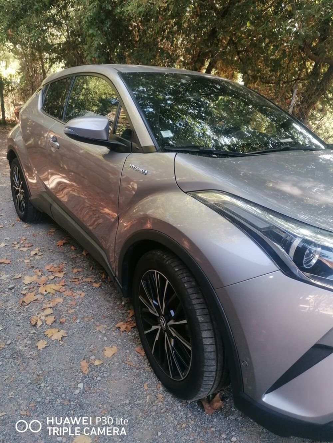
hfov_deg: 51.4
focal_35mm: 27
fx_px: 346
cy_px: 222
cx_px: 166
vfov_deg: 65.3
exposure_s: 1/100
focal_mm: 4.75
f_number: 1.8
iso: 64
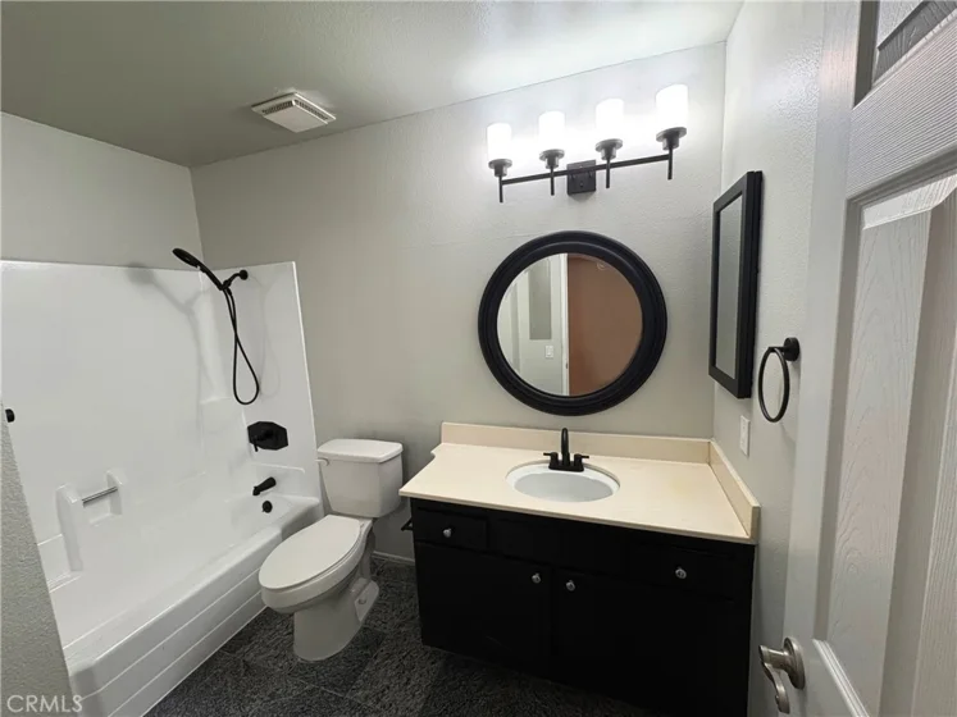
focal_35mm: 14
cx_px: 478
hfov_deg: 102.1
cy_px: 358
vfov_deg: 85.7
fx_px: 387
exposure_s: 1/60
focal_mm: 2.22
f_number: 2.2
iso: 200
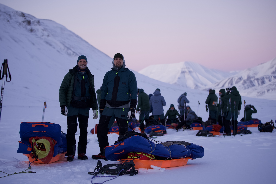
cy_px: 92
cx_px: 138
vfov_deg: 19.5
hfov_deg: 28.8
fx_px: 537
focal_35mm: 70
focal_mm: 70
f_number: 2.8
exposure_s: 1/250
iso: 500
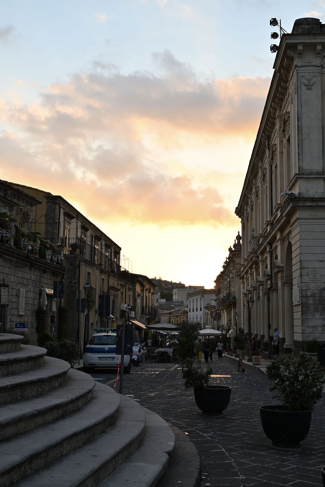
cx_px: 162
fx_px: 569
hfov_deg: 31.9
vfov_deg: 46.4
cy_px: 244
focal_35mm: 42
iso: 200
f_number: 10
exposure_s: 1/60
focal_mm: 42
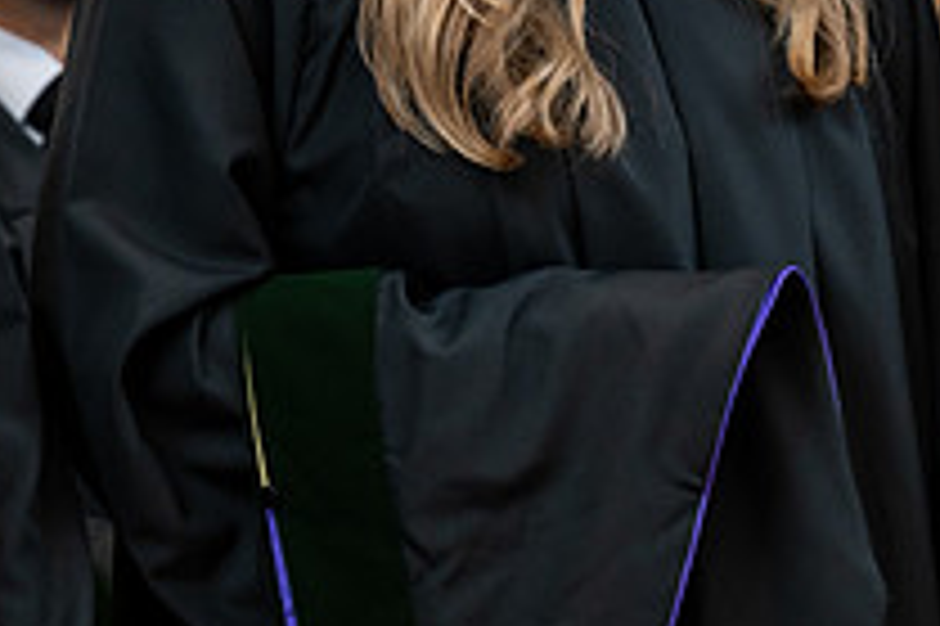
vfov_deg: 3.0
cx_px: 409
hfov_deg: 4.5
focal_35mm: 458
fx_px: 11949
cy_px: -169
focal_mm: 165
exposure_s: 1/160
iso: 1250
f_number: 3.2
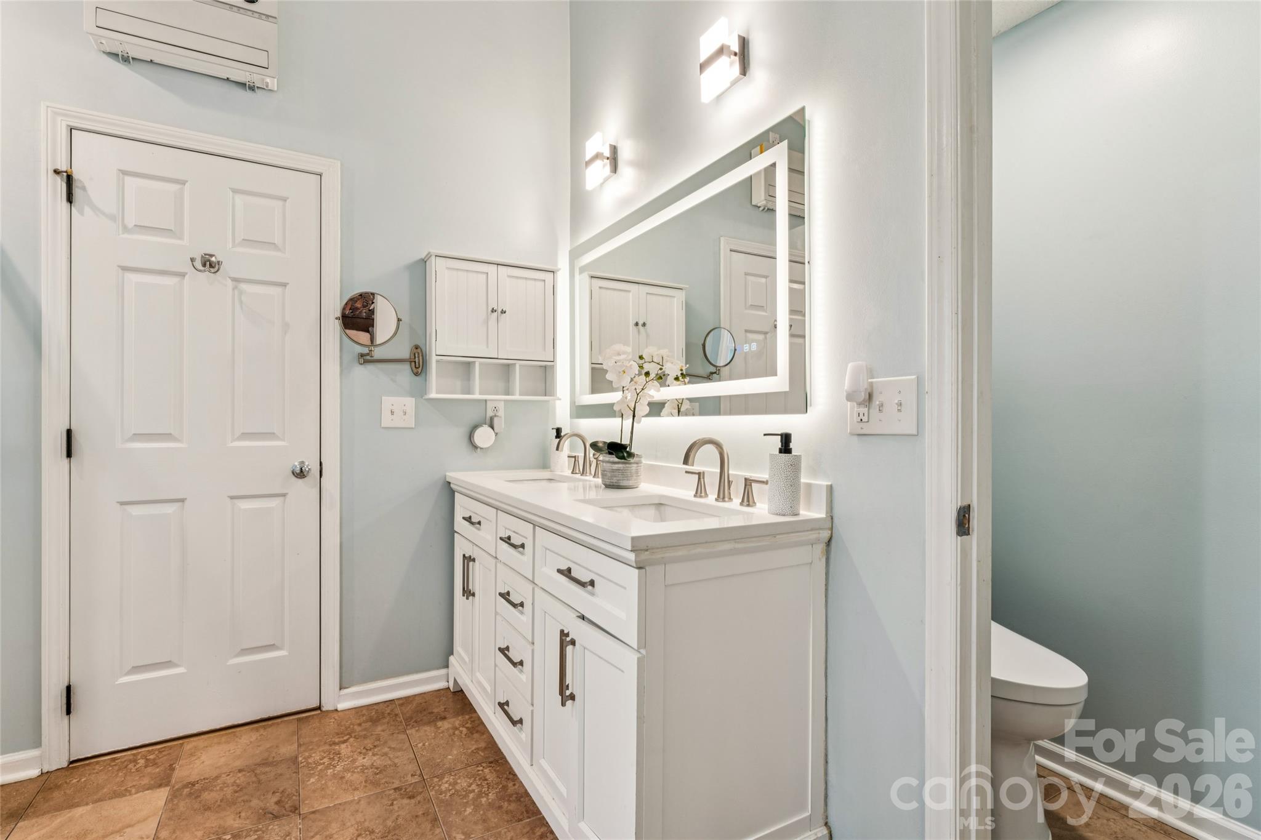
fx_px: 588
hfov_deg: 94.0
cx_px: 630
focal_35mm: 17
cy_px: 420
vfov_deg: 71.1
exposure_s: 1/1.67
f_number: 13
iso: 100
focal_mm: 16.8
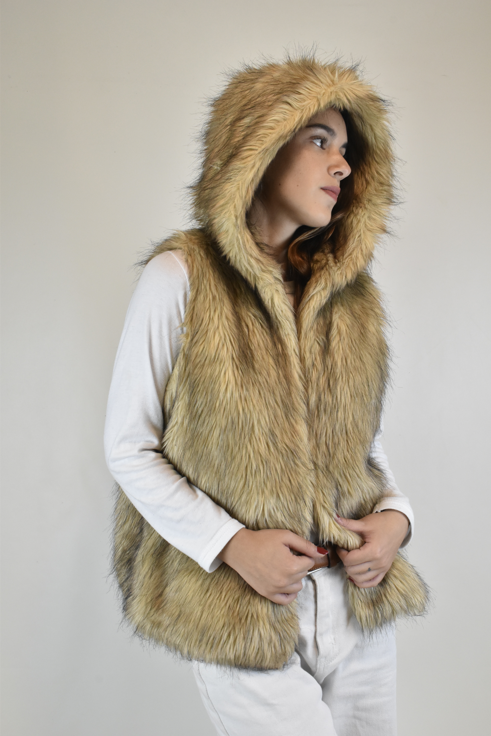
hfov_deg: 34.2
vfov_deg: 49.6
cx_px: 246
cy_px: 368
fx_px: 798
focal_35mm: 39
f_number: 13
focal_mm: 26
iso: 1600
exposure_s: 1/60
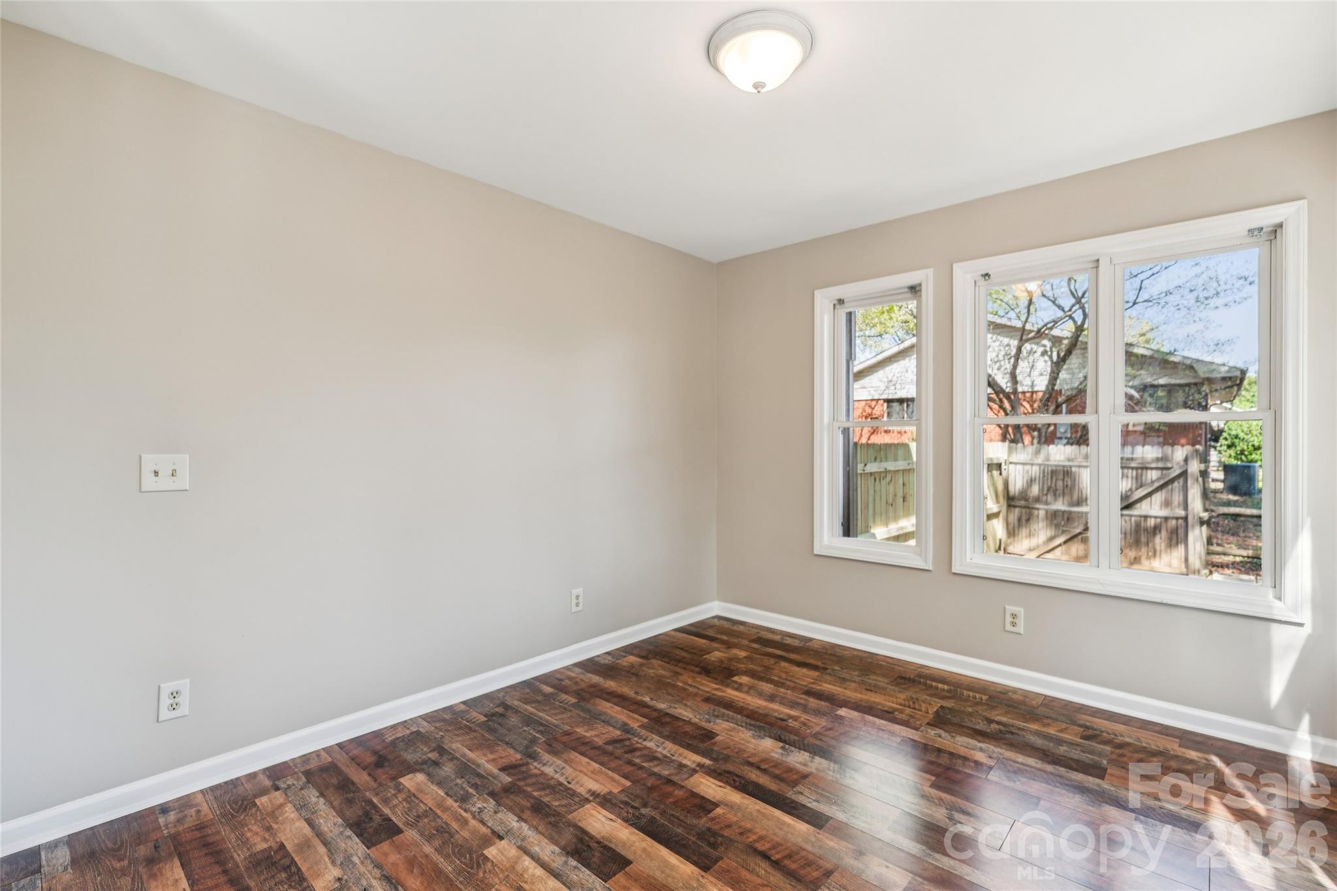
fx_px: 602
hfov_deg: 96.0
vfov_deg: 73.1
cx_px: 668
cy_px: 446
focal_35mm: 16
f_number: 3.2
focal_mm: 16.2
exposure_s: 1/30
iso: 100
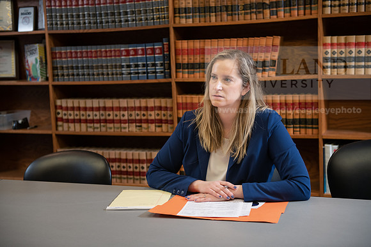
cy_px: 124
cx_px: 186
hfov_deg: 35.6
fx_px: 577
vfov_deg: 24.2
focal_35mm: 56
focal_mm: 56
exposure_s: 1/160
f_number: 3.2
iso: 800
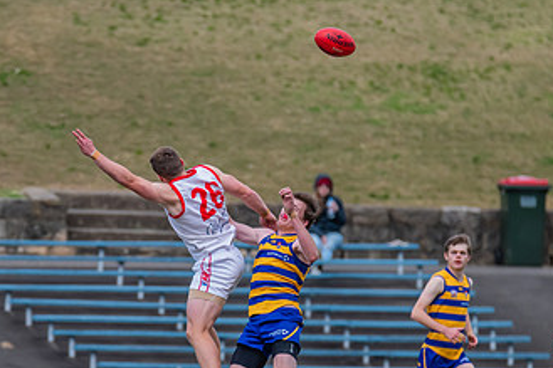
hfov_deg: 2.5
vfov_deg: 1.7
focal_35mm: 829
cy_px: 265
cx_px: 215
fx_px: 12727
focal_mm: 460
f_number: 6.3
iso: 900
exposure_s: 1/1600
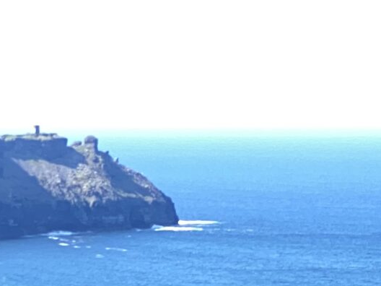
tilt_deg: -3.4
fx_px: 2774
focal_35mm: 252
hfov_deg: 7.4
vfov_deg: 5.9
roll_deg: -1.4
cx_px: -536
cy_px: 330
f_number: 2
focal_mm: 6
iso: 32
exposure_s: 1/122
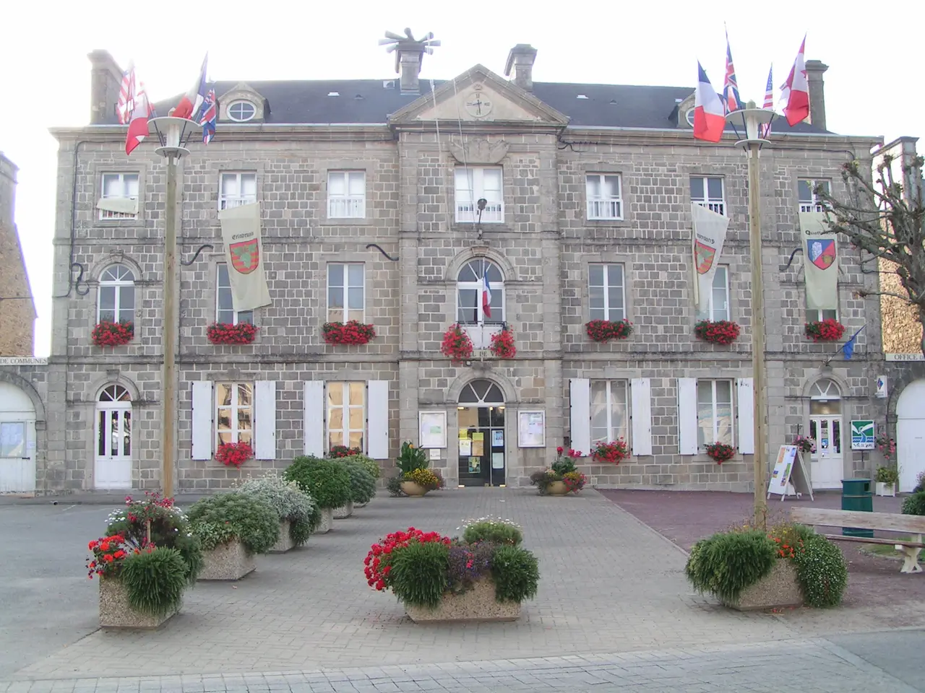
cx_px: 462
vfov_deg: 37.7
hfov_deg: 49.0
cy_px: 346
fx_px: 1015
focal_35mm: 38
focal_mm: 5.8
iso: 50
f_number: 5
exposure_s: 1/100
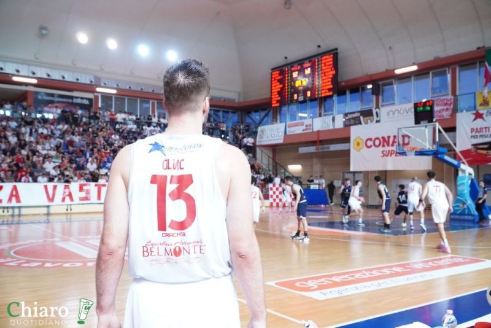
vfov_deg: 41.7
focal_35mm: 32
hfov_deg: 59.5
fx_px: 430
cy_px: 164
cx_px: 246
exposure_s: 1/640
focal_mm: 21
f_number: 4
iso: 5000
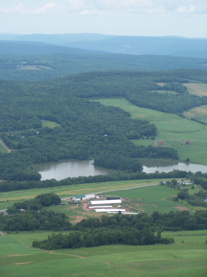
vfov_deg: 16.8
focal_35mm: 117
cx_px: 104
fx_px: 933
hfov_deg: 12.7
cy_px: 138
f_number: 3.2
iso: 80
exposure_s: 1/1000
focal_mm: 19.4
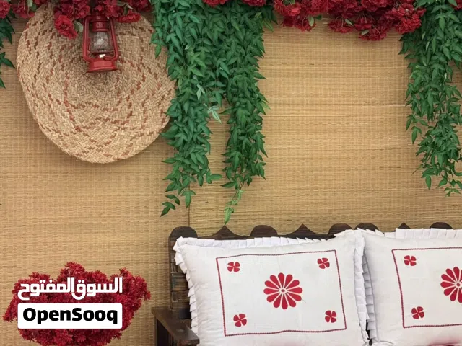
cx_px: 231
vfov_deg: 30.3
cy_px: 173
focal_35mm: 48
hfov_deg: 39.7
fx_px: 641
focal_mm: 6.76
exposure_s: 1/220
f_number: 1.78
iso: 50
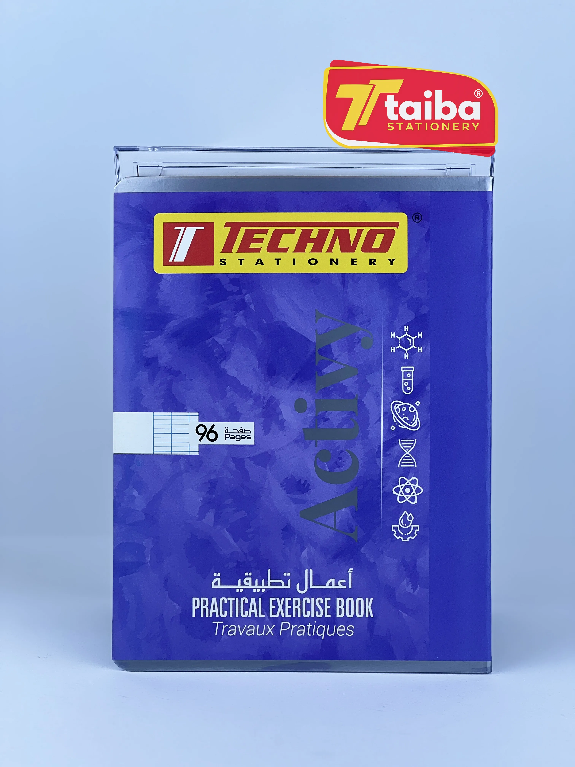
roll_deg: -0.5
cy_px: 384
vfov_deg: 25.3
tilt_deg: -10.7
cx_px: 288
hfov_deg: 19.1
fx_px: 1705
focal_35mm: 77
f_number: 2.8
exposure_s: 1/263
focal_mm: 9
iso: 25
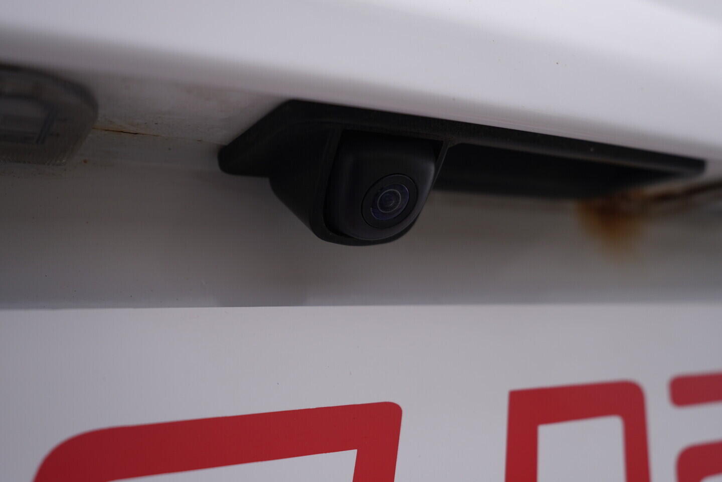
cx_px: 361
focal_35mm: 36
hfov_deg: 53.1
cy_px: 241
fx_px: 722
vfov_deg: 36.9
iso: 125
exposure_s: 1/80
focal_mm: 24
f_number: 4
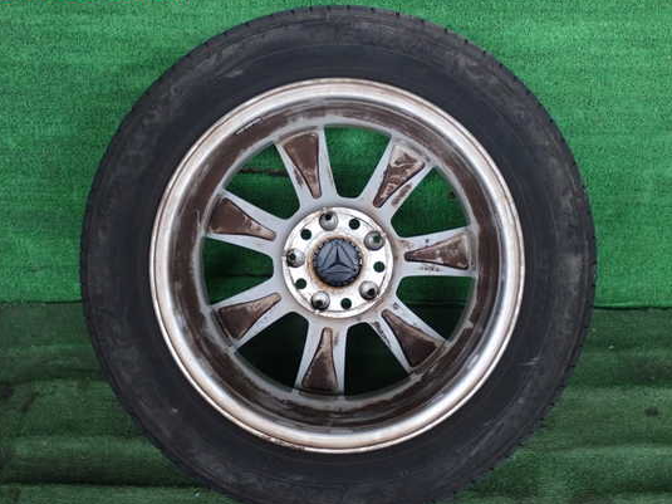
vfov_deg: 31.5
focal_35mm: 46
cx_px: 328
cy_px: 258
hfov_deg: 41.2
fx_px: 893
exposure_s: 1/125
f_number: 2.8
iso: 500
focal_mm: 7.31
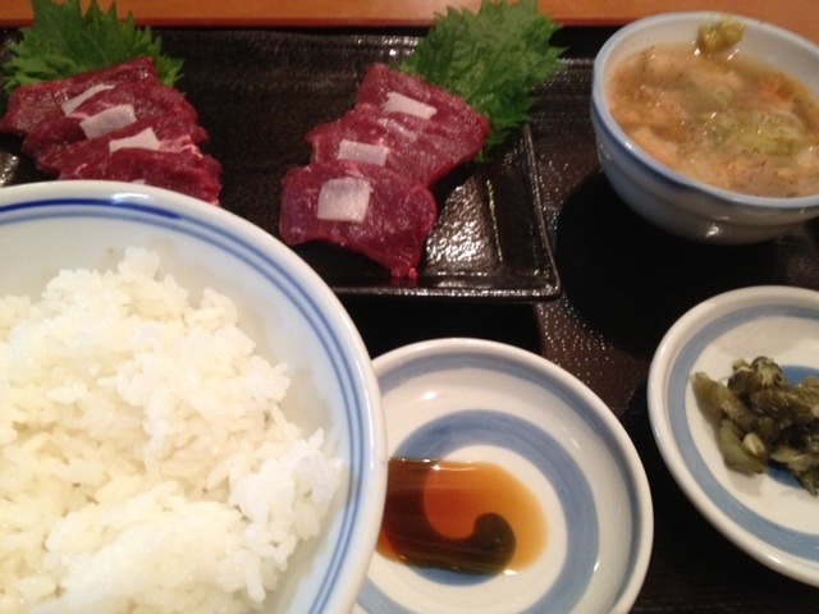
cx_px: 410
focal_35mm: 35
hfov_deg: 52.6
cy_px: 307
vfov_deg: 40.7
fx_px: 828
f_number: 2.4
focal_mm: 4.28
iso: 250
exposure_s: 1/20
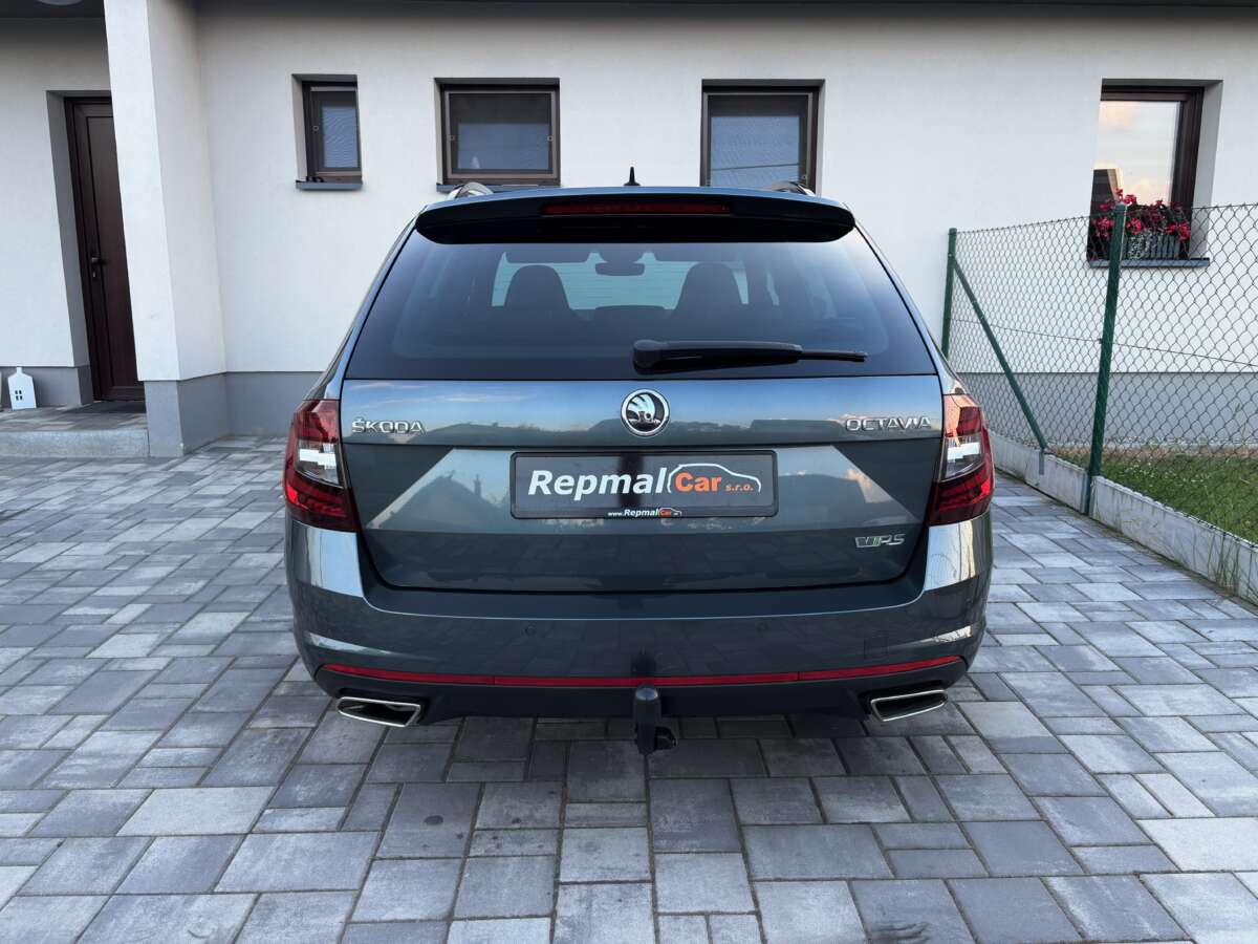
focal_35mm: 26
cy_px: 472
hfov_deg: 67.3
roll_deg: +0.2
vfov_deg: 53.1
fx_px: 945
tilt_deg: -10.3
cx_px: 629
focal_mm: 5.96
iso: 50
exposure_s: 1/121
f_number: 1.6
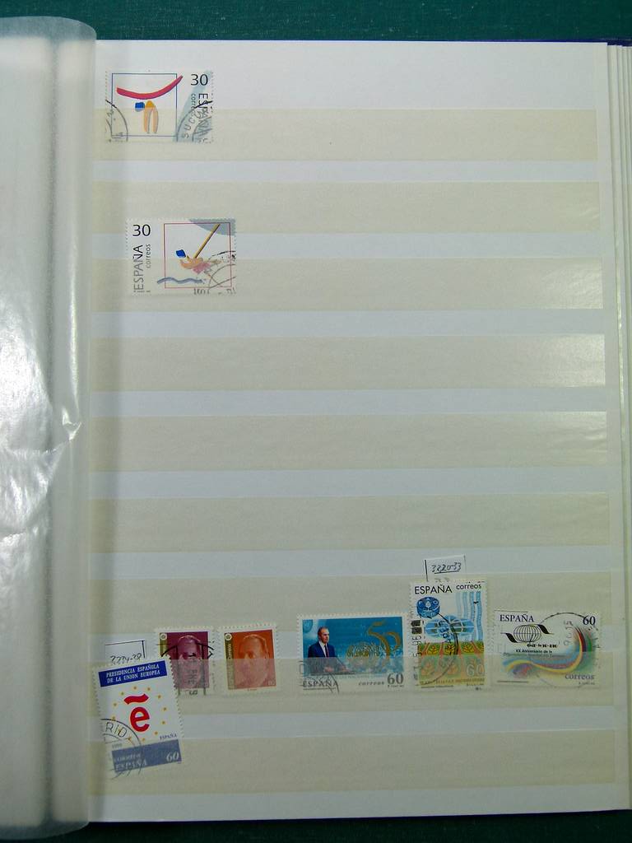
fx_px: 852
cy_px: 422
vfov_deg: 52.6
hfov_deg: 40.7
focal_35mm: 35
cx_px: 316
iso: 100
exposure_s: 1/160
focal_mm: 6.3
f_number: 4
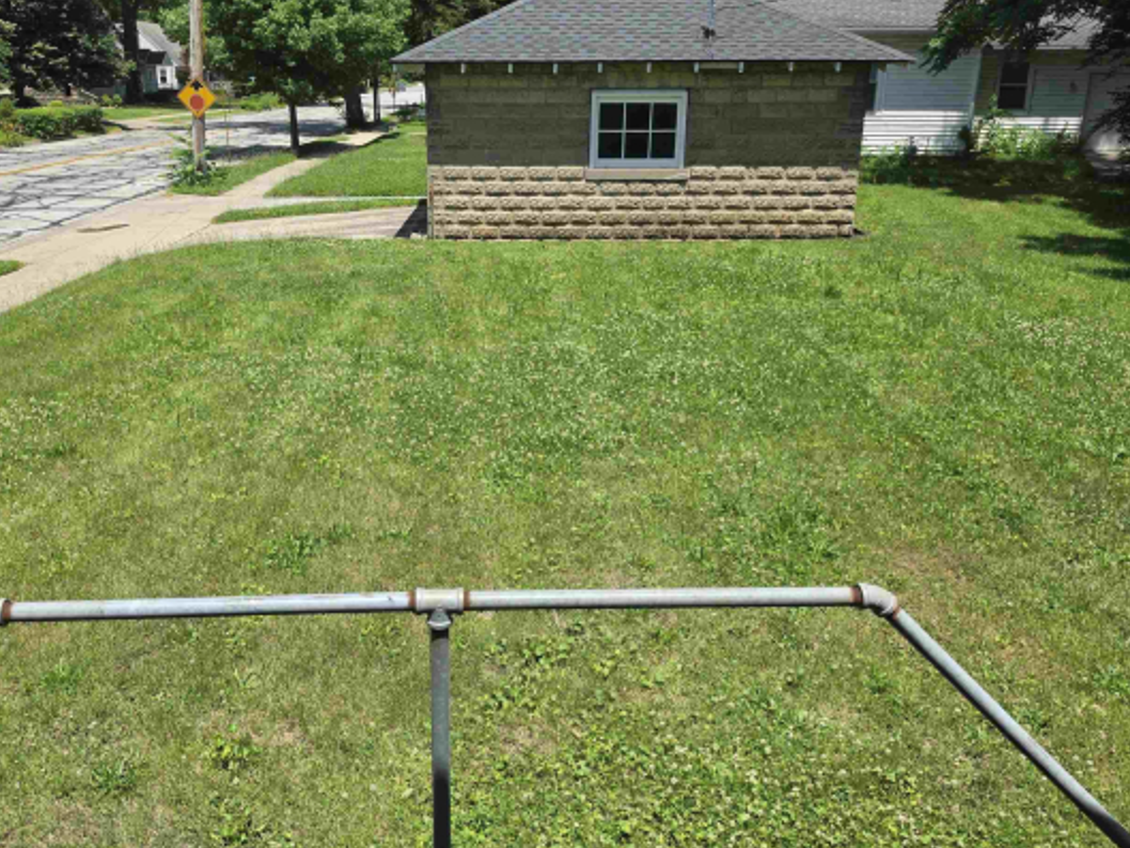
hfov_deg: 61.4
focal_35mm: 29
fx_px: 947
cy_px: 346
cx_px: 492
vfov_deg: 48.0
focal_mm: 6.5
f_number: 1.4
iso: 64
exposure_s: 1/5015
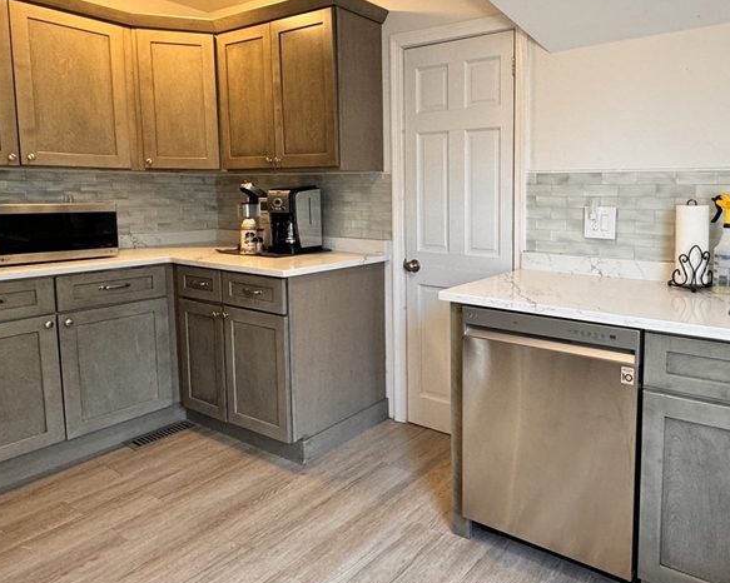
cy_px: 240
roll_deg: -0.7
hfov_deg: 67.5
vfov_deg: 58.4
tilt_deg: -5.6
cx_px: 510
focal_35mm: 24
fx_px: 518
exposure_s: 1/120
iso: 250
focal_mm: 2.22
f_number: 2.2
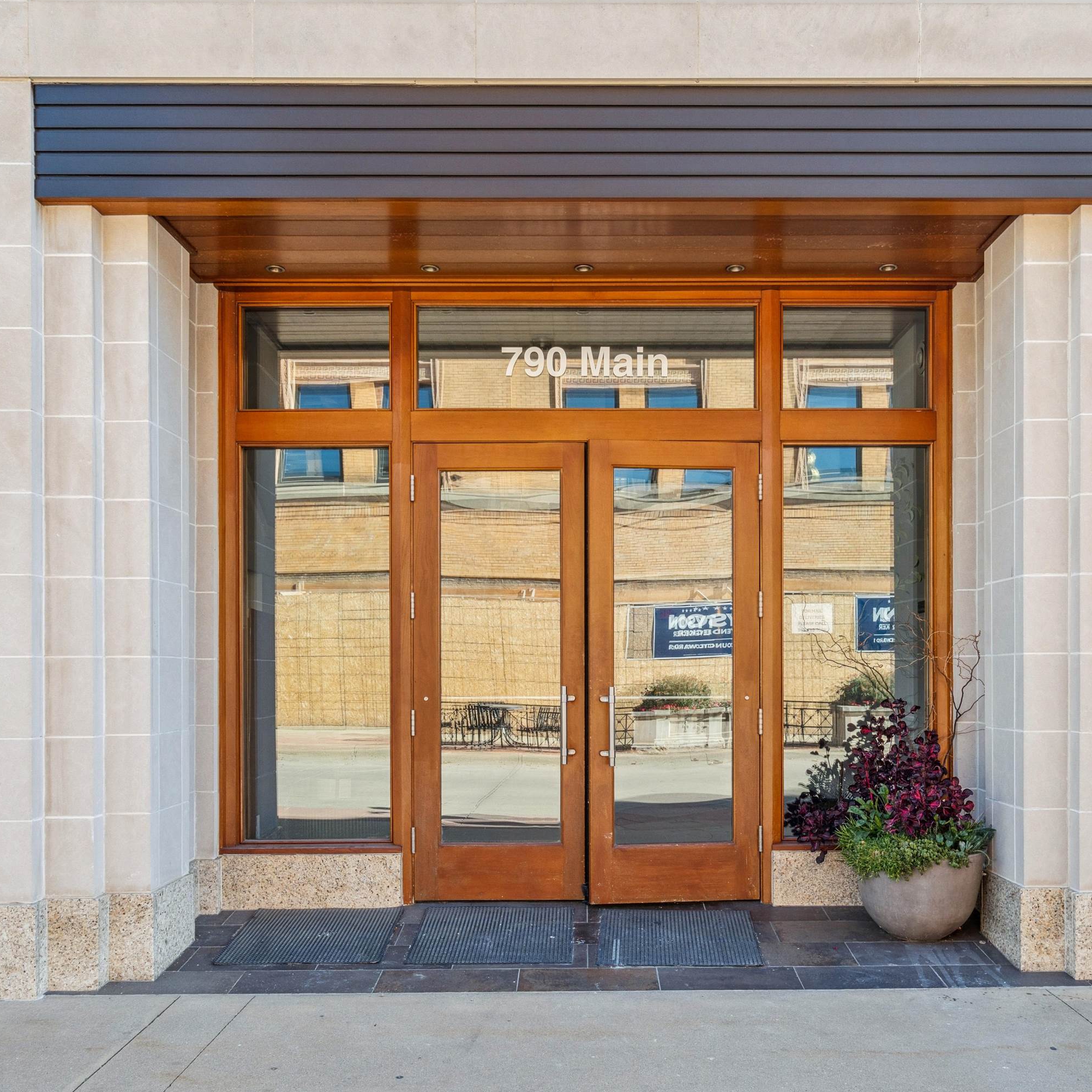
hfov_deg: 54.0
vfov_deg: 54.0
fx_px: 1071
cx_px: 578
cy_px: 552
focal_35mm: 30
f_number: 10
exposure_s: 1/200
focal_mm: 23
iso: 800
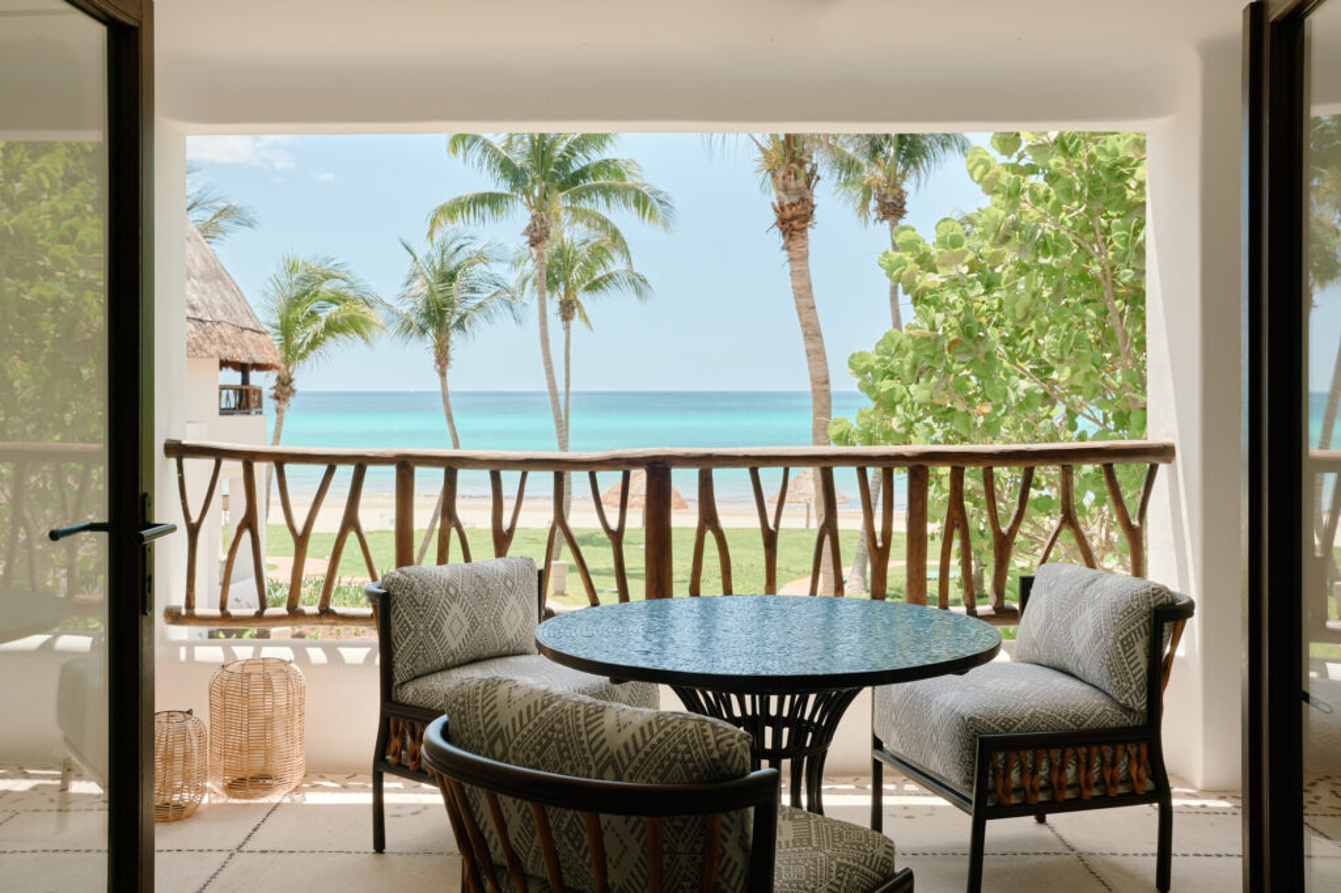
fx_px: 1340
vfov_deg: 36.8
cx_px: 670
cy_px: 446
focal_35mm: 36
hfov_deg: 53.1
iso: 50
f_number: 8
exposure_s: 1/160
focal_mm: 34
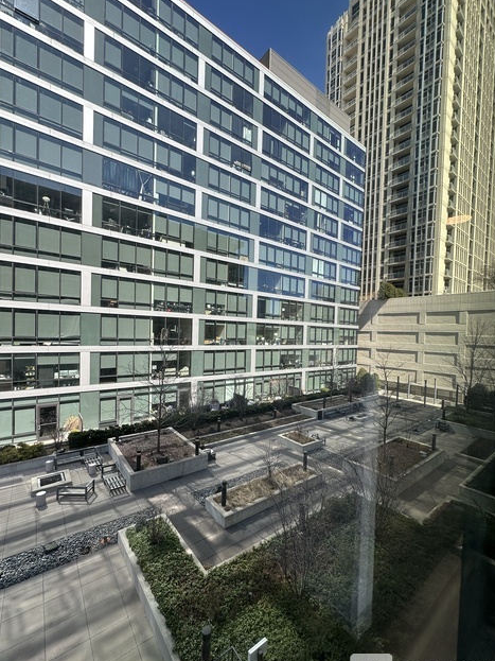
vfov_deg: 98.1
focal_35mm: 15
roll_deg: -1.3
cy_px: 342
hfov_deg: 81.7
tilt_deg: -2.3
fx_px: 286
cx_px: 257
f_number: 2.2
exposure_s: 1/640
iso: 40
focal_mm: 2.22
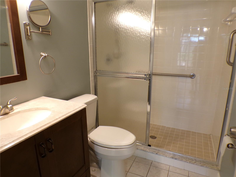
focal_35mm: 24
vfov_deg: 56.8
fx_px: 164
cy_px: 88
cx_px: 118
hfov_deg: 71.6
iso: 200
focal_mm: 4.3
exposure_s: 1/25
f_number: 3
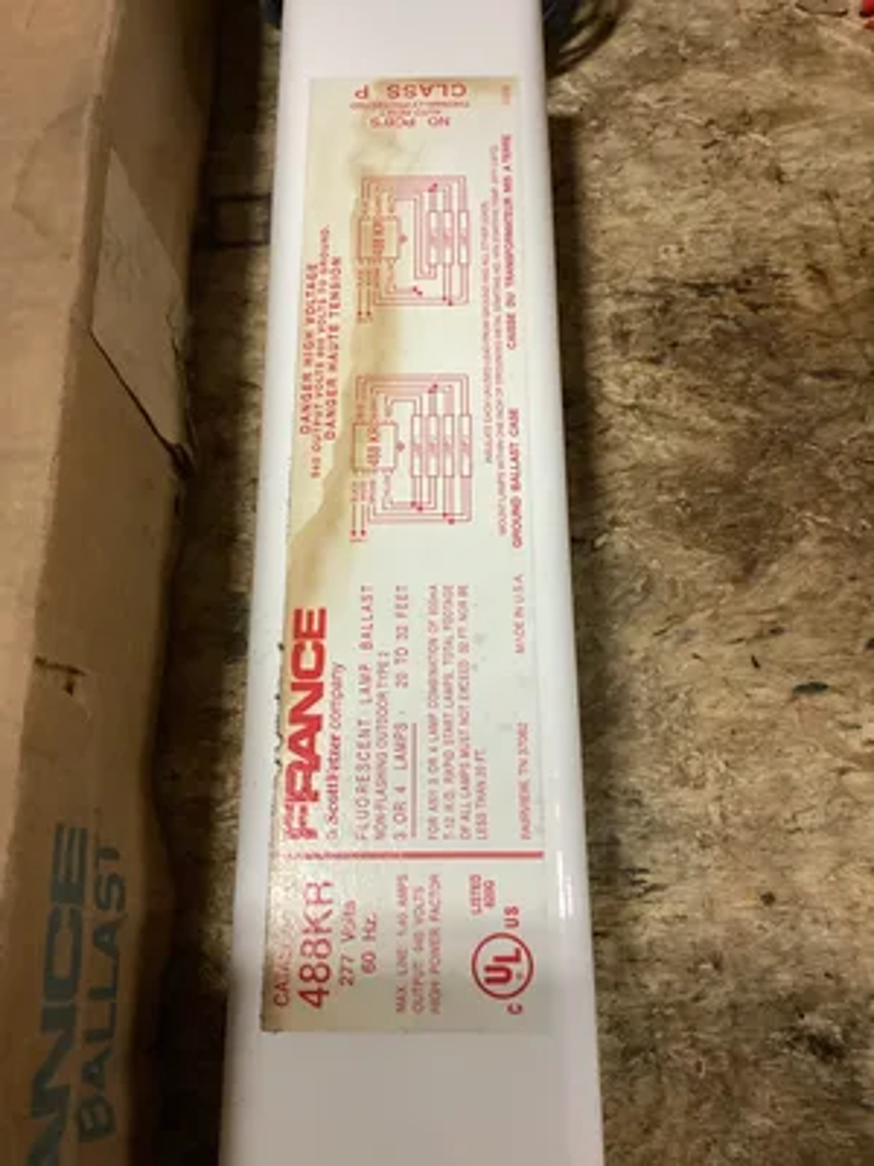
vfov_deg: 58.4
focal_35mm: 31
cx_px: 437
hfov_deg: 45.4
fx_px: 1044
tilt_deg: -69.1
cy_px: 583
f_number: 2.4
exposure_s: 1/60
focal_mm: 3.3
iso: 320
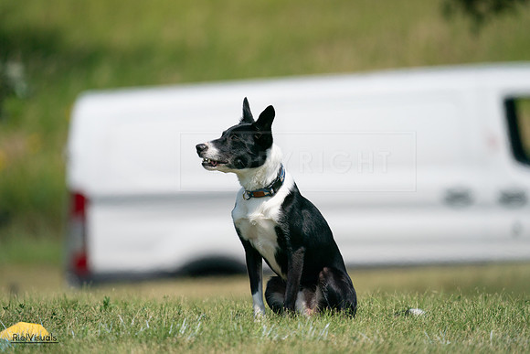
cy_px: 177
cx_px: 265
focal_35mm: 600
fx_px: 8835
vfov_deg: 2.3
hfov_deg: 3.4
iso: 400
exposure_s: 1/4000
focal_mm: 600
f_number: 6.3
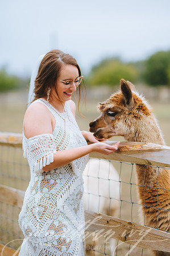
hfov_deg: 16.0
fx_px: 603
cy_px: 128
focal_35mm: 85
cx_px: 85
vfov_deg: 23.9
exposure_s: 1/1250
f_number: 2
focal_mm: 85
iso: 200
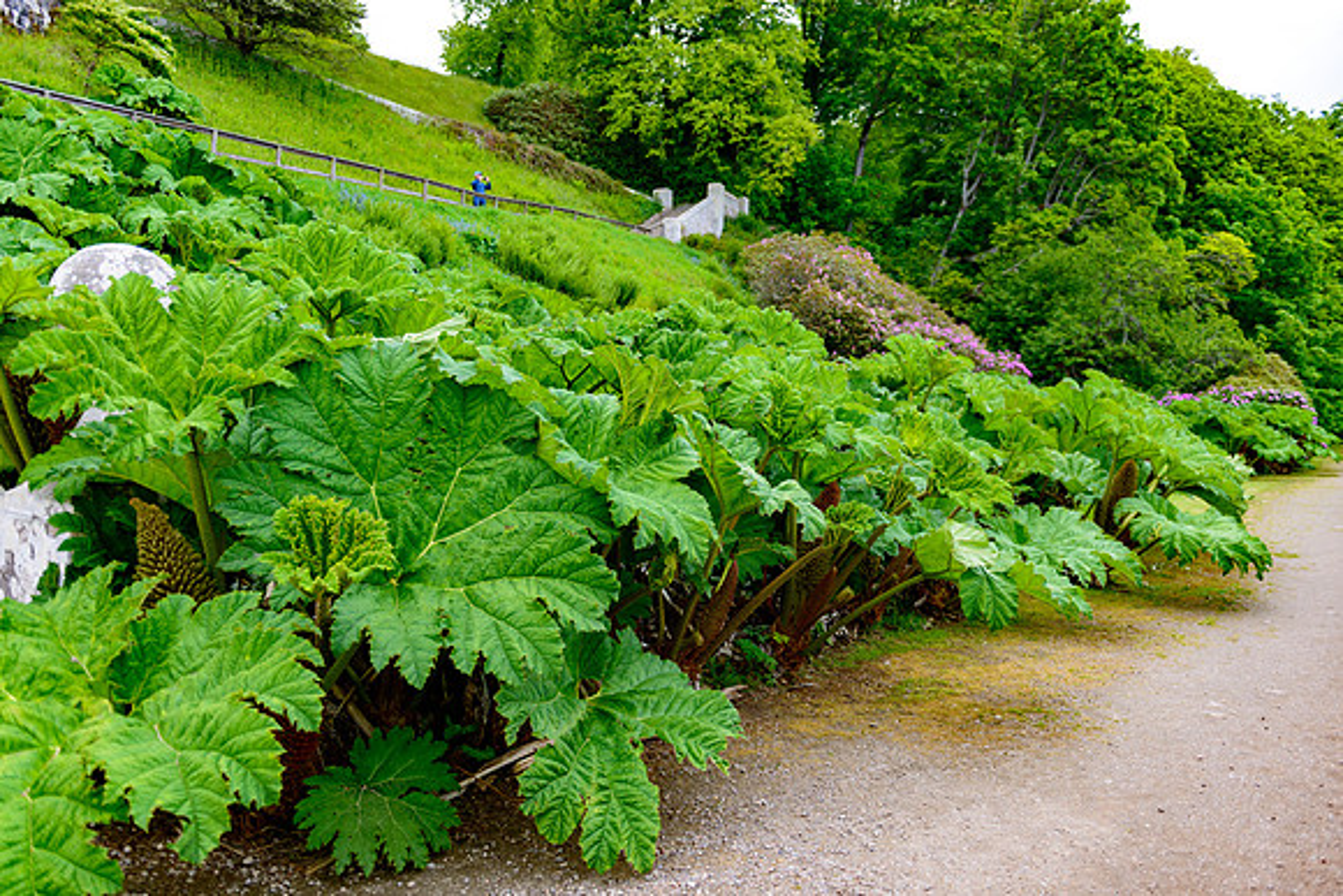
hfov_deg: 67.4
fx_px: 1007
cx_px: 672
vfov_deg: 48.0
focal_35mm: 27
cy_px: 448
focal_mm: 27
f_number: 2.8
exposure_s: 1/640
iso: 160
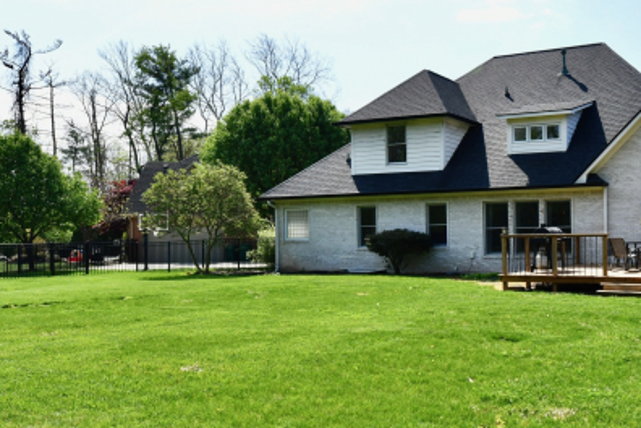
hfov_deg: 48.9
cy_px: 258
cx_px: 545
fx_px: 641
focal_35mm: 36
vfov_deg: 36.7
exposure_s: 1/500
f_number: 11
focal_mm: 19
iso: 640
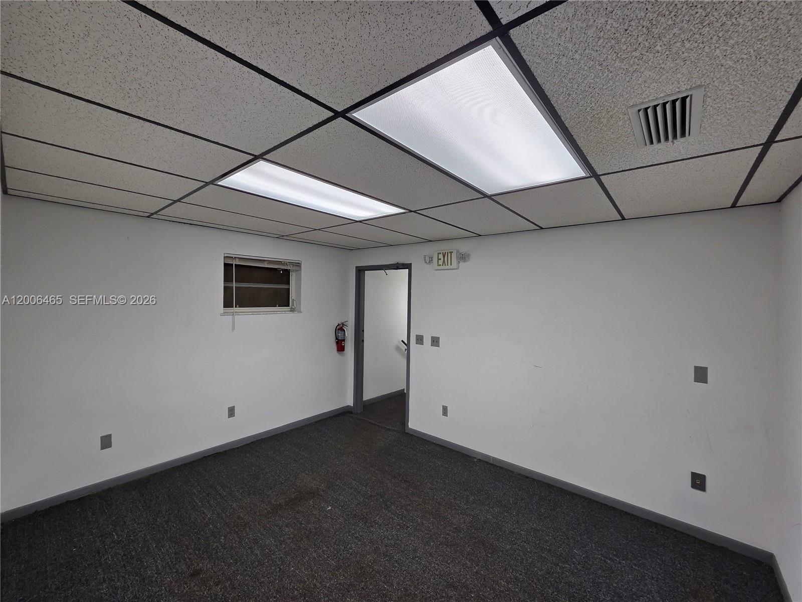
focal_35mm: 13
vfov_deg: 89.9
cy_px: 301
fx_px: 301
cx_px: 401
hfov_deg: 106.2
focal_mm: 2.2
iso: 100
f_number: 2.2
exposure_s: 1/120
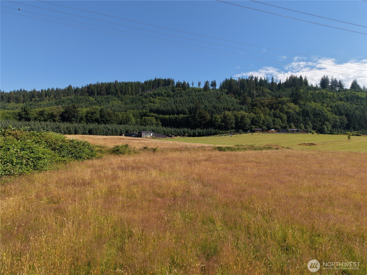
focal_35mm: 24
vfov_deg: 56.8
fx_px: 254
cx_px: 184
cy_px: 138
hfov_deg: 71.6
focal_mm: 8.67
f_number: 1.8
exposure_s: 1/4000
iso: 160
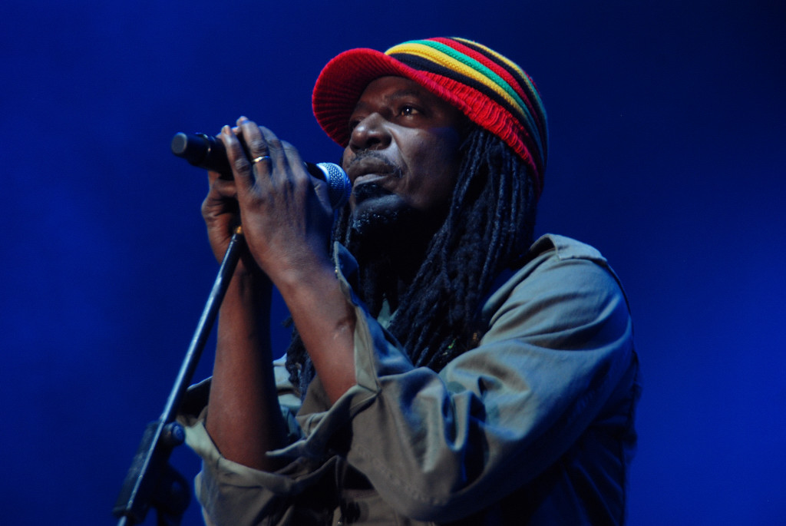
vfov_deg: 29.9
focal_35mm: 45
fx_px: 983
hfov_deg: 43.6
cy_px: 263
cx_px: 393
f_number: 4
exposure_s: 1/30
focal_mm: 30
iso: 400
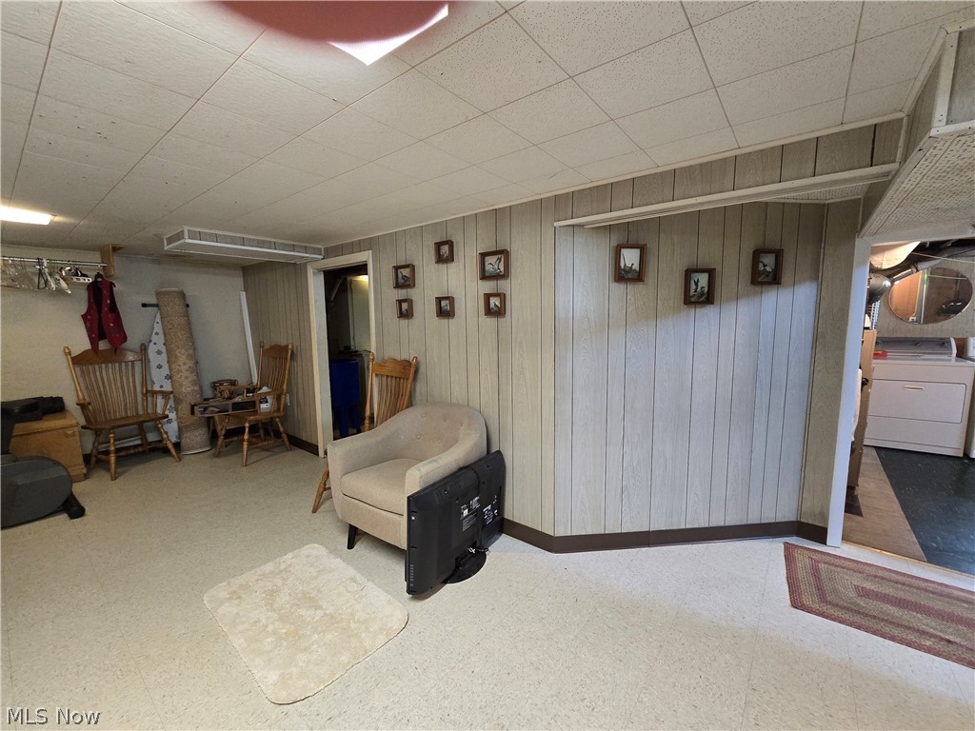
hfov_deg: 106.2
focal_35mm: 13
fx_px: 366
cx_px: 488
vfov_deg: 89.9
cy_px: 366
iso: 500
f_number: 2.2
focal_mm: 2.2
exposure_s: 1/60
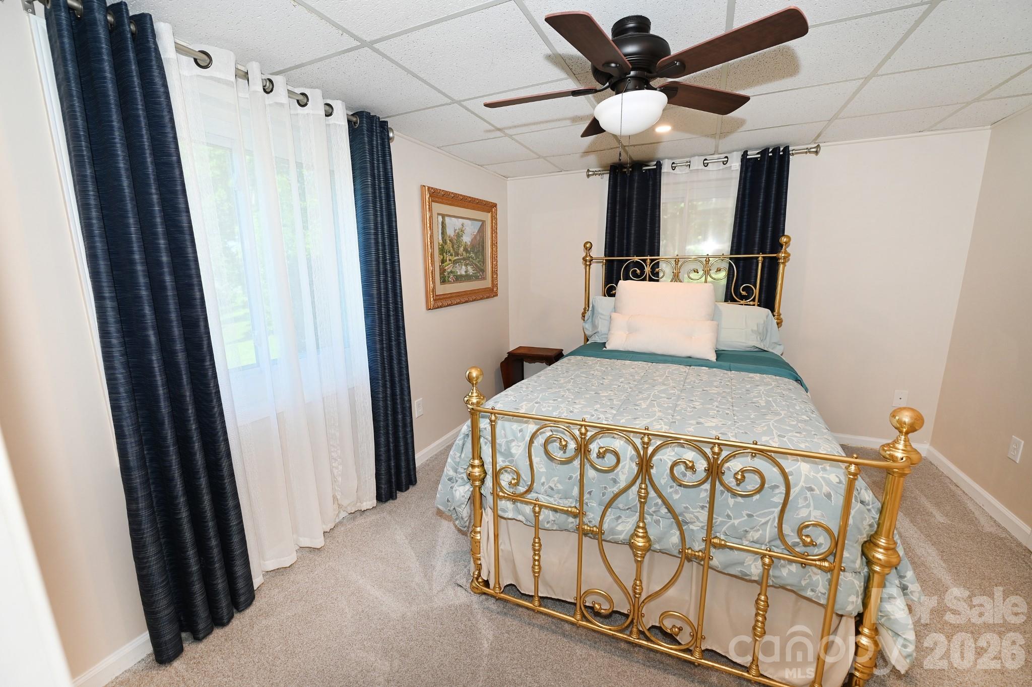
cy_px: 344
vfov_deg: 81.1
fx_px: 401
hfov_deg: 104.3
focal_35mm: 14
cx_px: 516
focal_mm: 14
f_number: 4
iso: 360
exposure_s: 1/60
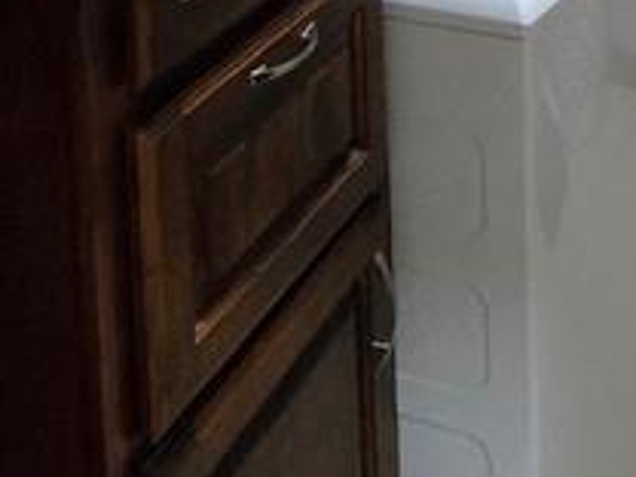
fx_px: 1176
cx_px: 587
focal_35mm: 64
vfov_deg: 17.0
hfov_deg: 28.9
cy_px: -477
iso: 1250
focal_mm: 2.2
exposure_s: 1/60
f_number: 2.2
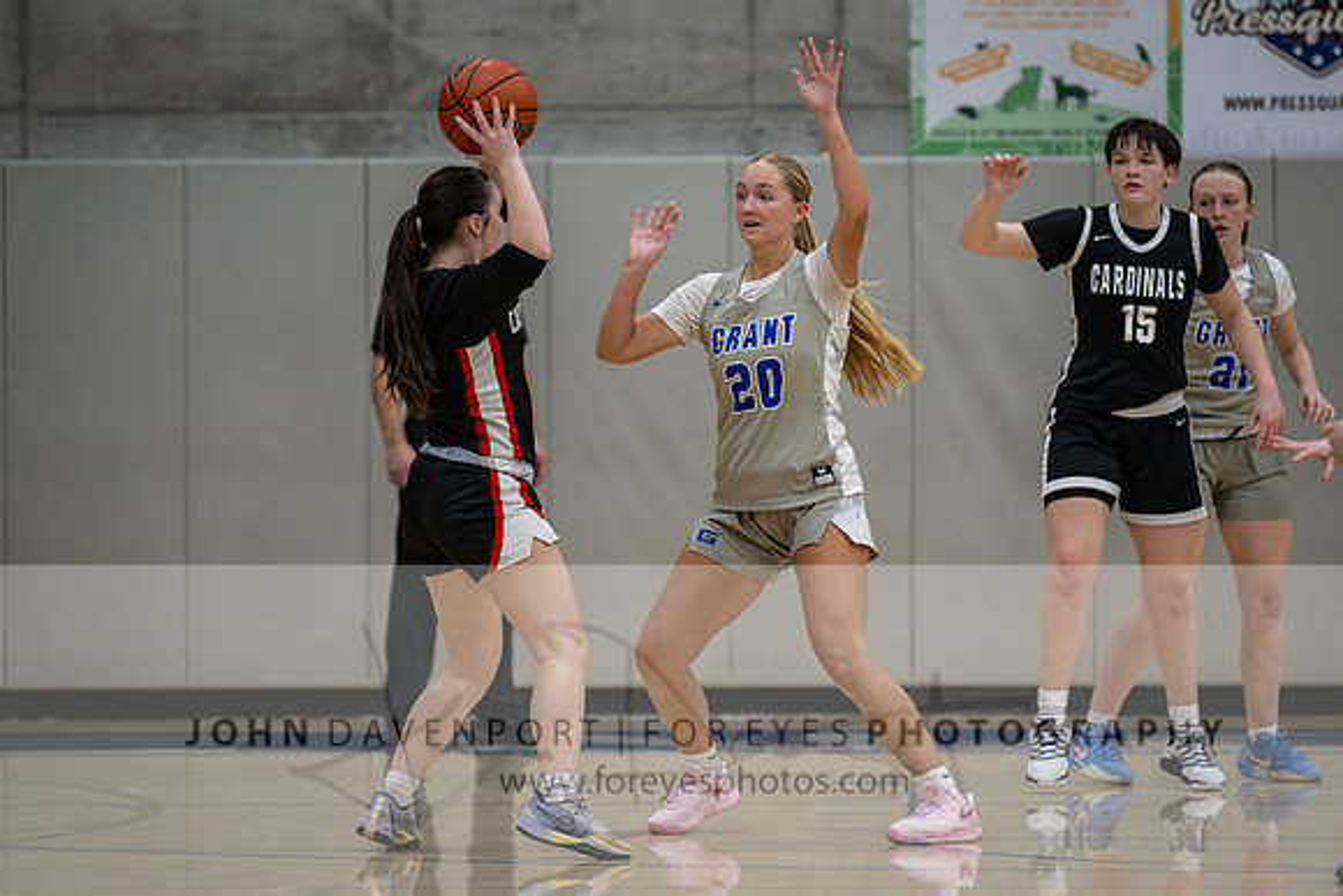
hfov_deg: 7.9
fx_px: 9768
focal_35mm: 262
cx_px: 796
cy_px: 362
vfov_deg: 5.3
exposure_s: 1/1000
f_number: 2.8
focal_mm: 200
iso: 3200
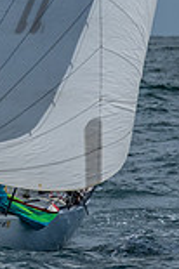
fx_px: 8342
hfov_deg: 1.2
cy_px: 17
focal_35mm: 1116
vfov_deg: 1.8
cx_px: -156
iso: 200
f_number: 6.3
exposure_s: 1/4000
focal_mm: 190
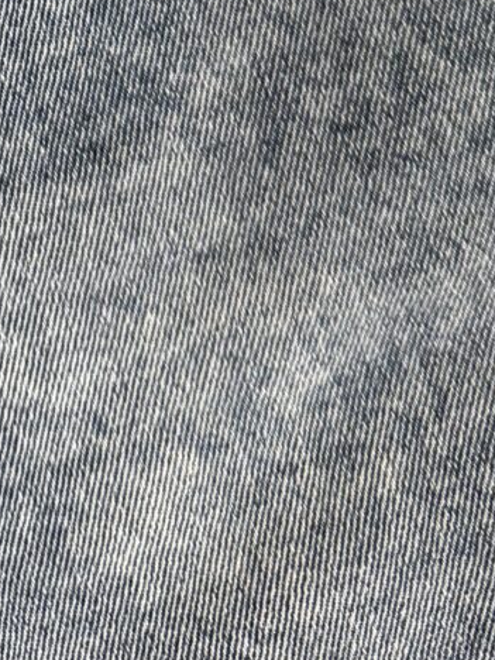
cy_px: -630
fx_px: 2002
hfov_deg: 13.7
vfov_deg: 15.3
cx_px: -111
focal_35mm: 105
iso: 125
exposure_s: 1/121
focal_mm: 6.76
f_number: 1.78
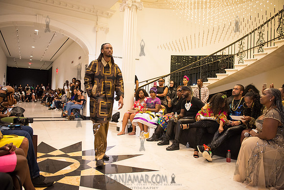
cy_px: 95
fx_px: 201
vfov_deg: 50.5
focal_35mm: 25
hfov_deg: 70.5
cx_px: 142
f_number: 3.5
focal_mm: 24
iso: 4000
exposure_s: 1/200
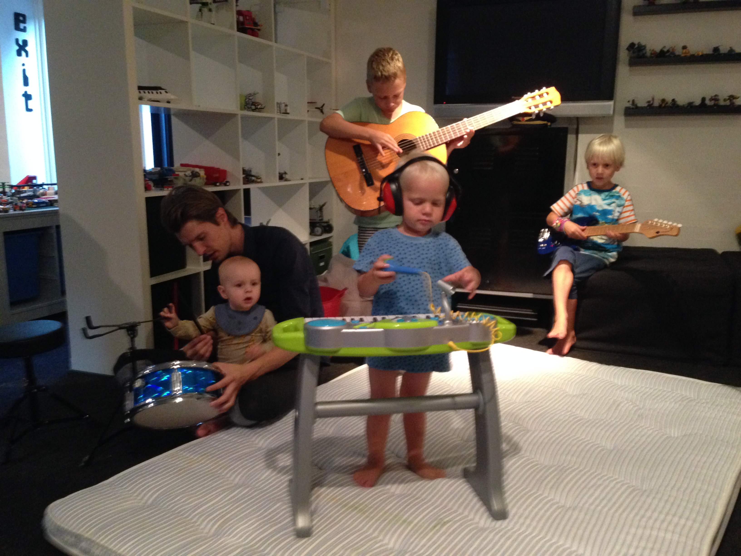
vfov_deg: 42.9
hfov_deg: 55.4
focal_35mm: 33
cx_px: 370
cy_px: 278
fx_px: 706
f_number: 2.4
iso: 500
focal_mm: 4.12
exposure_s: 1/15
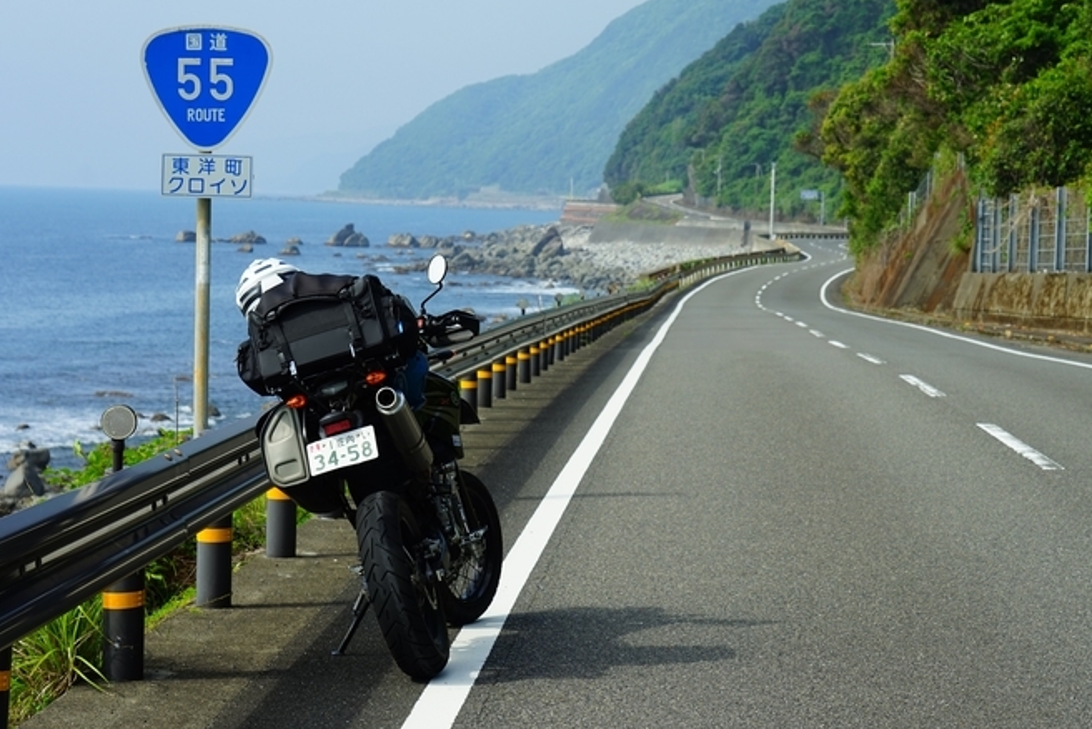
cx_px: 603
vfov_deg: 13.7
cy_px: 303
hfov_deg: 20.4
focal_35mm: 100
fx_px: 3035
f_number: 9.5
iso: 100
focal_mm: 82
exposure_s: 1/200
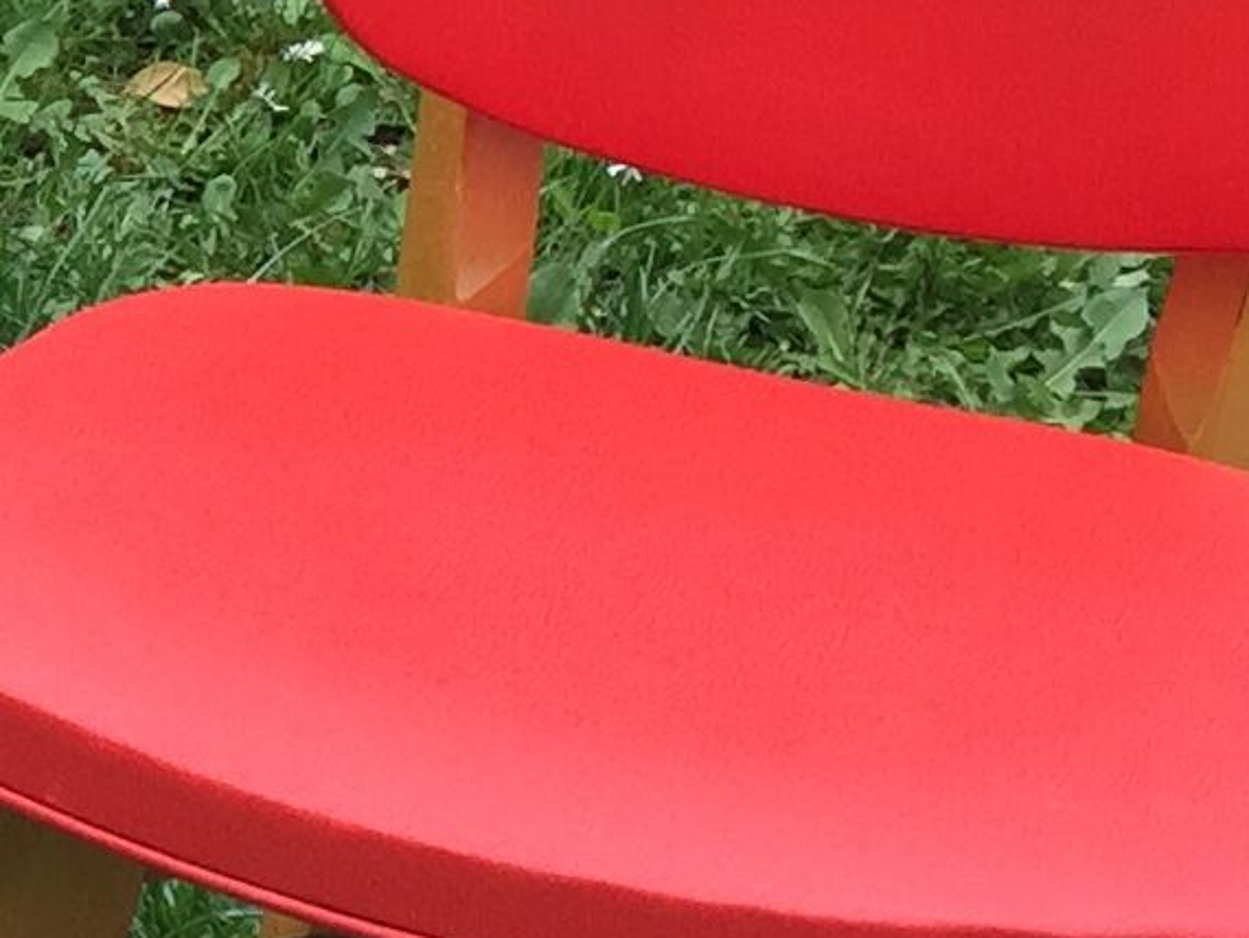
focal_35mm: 166
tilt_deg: -23.7
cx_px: -1332
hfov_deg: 10.8
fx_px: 5992
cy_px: 313
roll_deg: -1.0
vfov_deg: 8.9
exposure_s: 1/573
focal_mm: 4.15
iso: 32
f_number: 2.2
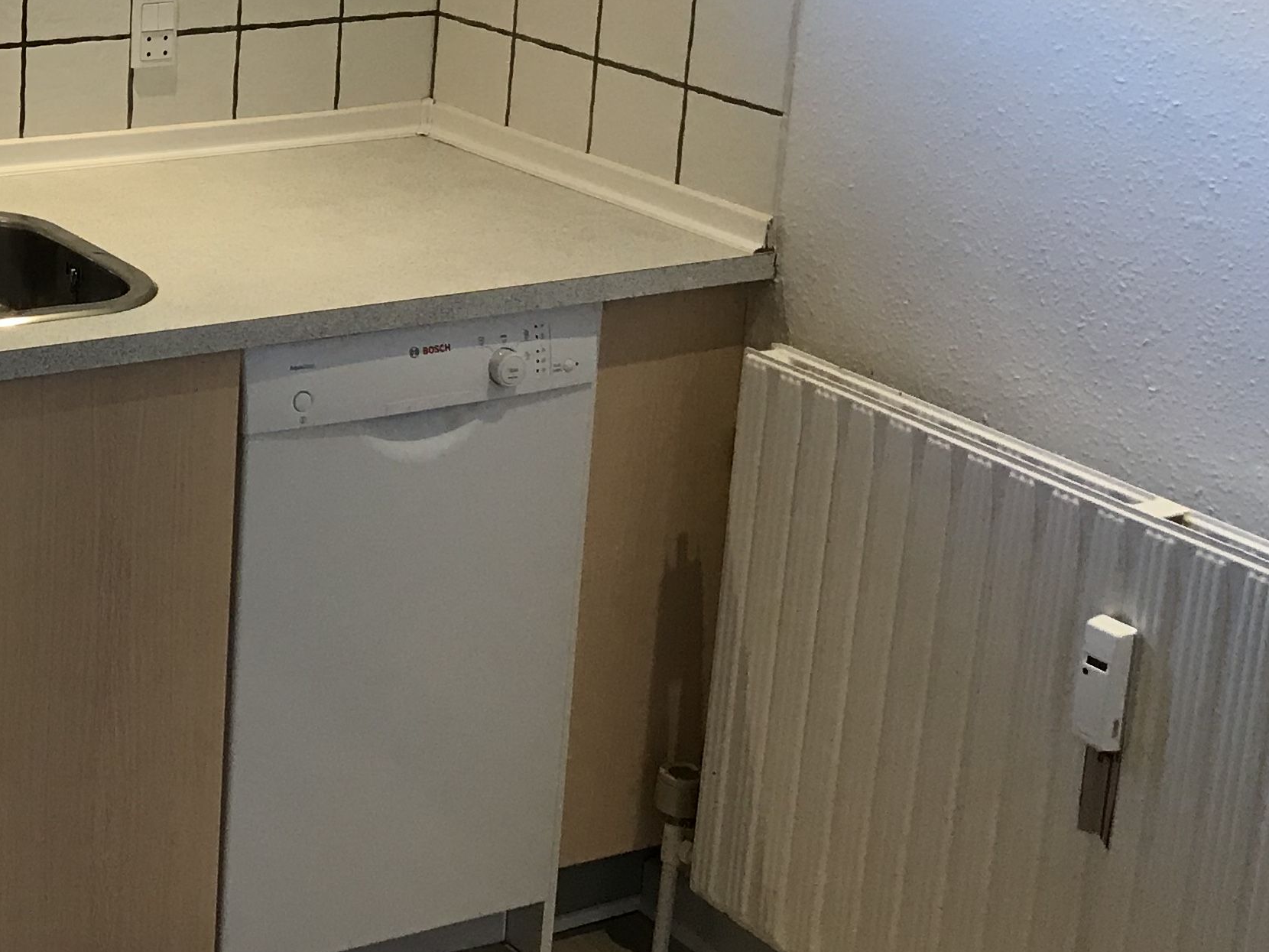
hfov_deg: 26.3
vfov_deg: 21.3
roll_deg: -0.9
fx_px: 2493
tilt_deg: -13.9
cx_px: -125
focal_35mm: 68
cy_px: 161
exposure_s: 1/33
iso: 32
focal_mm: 3.99
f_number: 1.8
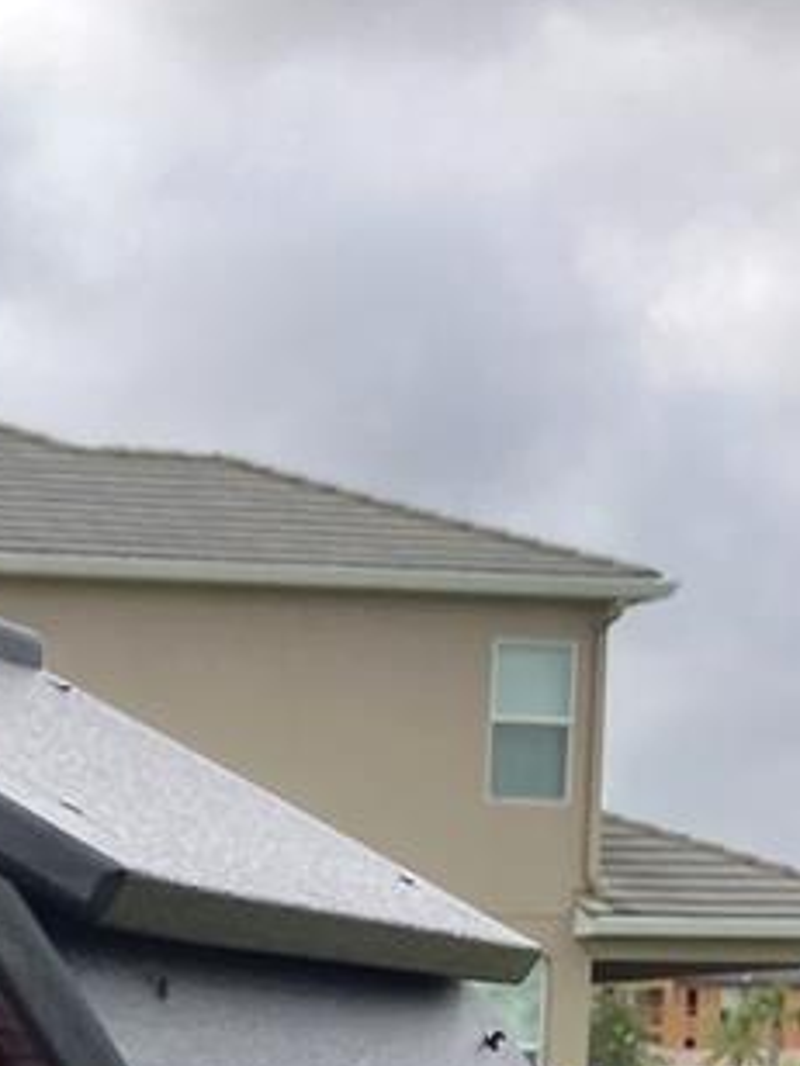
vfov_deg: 16.6
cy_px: 1530
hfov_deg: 12.4
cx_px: -655
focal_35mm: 109
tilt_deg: -2.5
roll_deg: +1.6
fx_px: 3359
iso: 32
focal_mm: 3.99
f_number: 1.8
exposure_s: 1/585
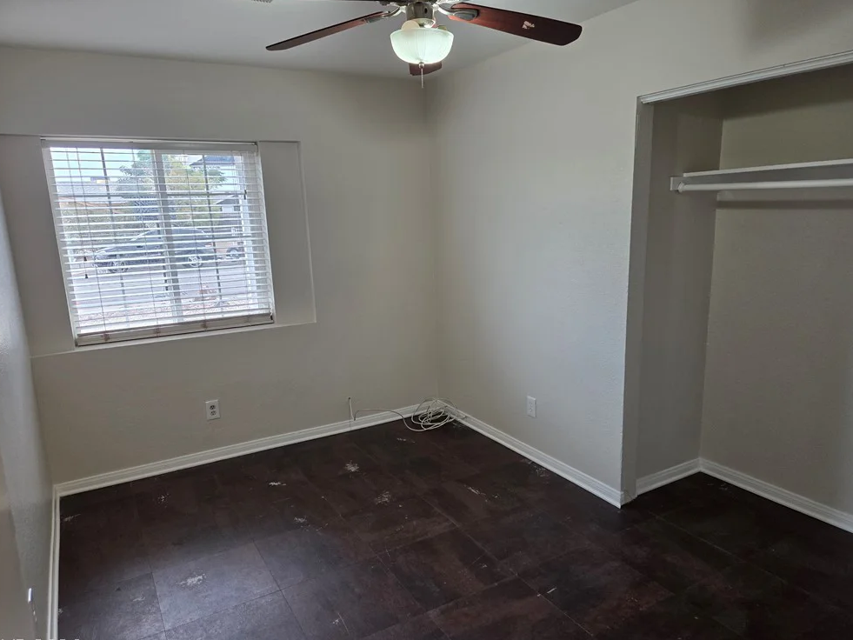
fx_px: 591
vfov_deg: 56.8
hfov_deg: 71.6
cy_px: 327
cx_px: 432
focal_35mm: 24
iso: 200
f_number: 1.8
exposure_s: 1/120
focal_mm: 5.4
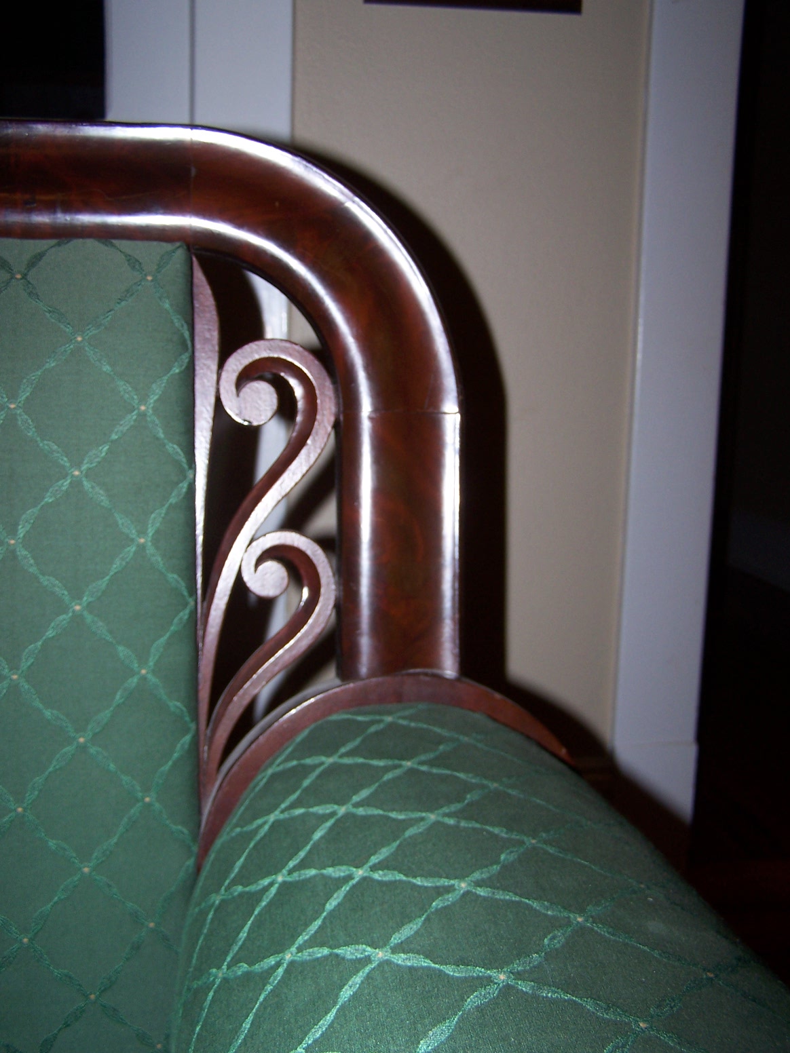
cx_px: 395
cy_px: 526
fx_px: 1156
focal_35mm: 38
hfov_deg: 37.7
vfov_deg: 49.0
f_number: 2.8
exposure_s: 1/60
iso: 80
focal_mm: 6.3
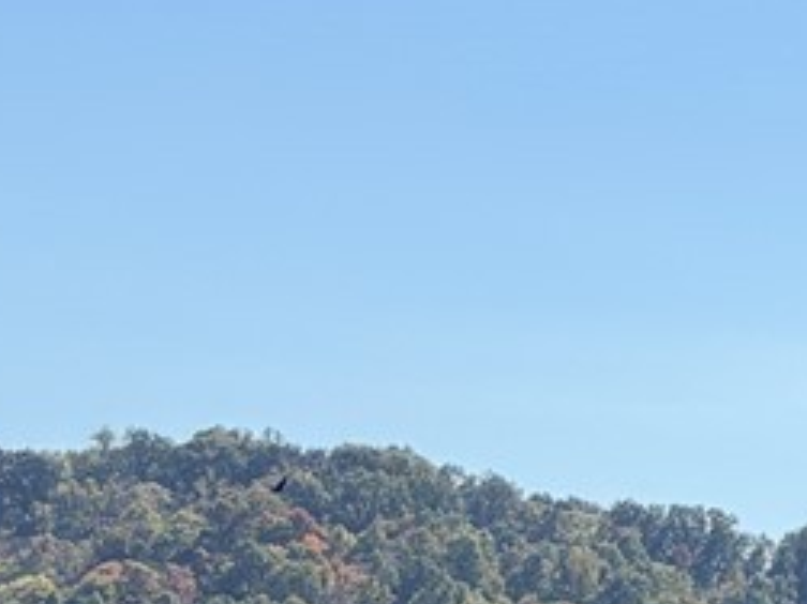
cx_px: 1444
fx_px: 4567
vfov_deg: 7.4
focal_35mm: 196
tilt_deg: -2.3
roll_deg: -1.2
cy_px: 1015
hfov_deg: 9.6
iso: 100
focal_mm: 6.76
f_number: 1.78
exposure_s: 1/4098
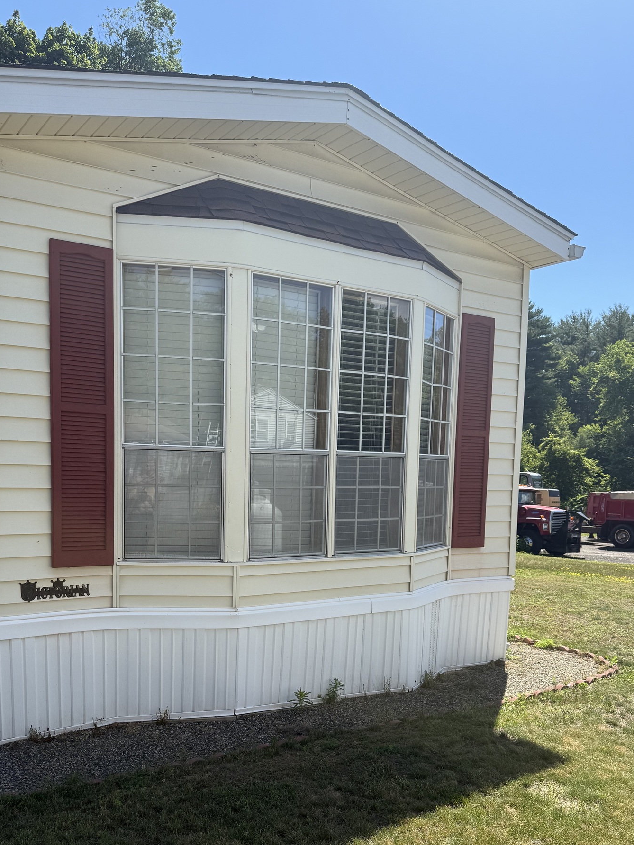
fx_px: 757
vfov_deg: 57.6
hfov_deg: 45.3
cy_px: 529
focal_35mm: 31
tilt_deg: -3.2
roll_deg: -1.2
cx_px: 271
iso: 80
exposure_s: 1/3021
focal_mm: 6.76
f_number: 1.78
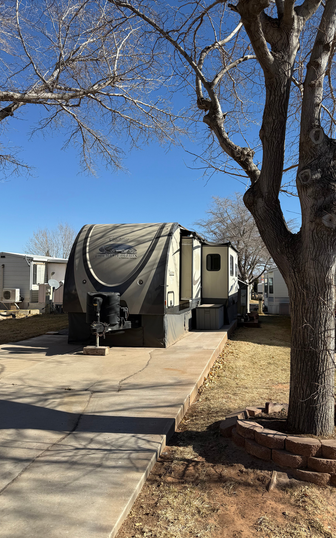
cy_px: 269
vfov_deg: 70.4
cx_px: 176
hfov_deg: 47.6
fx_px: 381
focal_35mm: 26
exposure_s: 1/4673
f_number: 1.78
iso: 80
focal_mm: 6.76
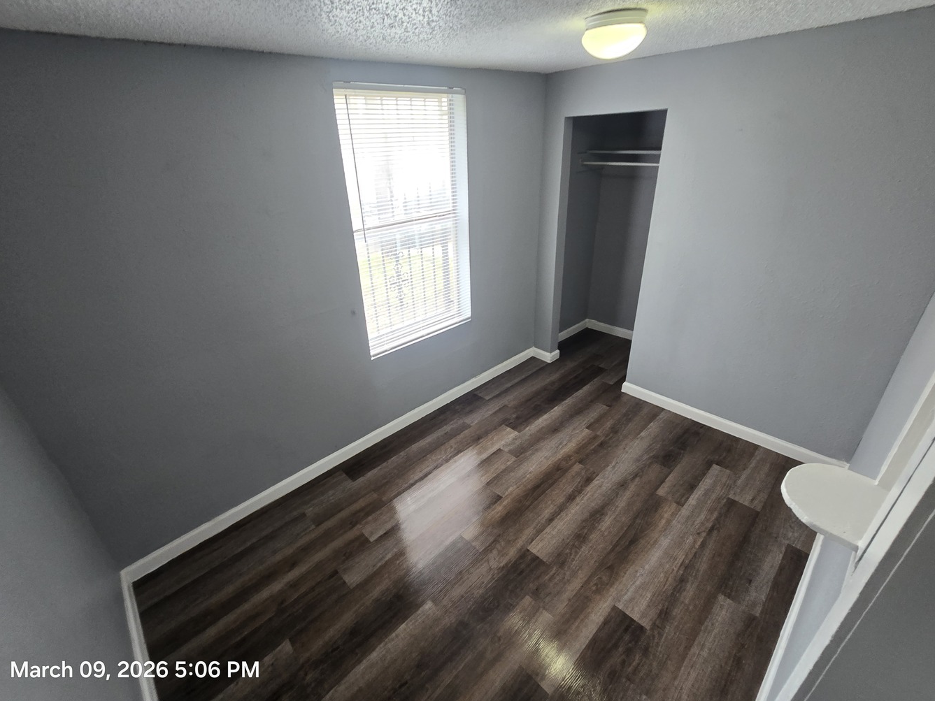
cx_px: 466
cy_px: 349
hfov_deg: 102.1
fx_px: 378
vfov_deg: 85.7
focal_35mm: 14
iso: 125
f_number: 2.2
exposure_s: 1/60
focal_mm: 2.2
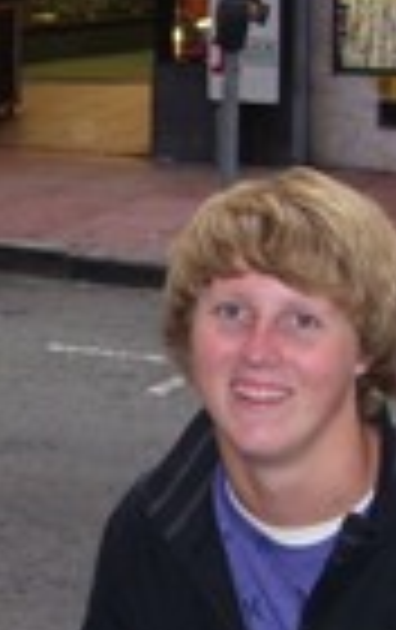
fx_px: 2476
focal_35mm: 144
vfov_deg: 14.5
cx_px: -2
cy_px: 306
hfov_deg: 9.1
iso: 80
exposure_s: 1/60
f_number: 2.7
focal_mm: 6
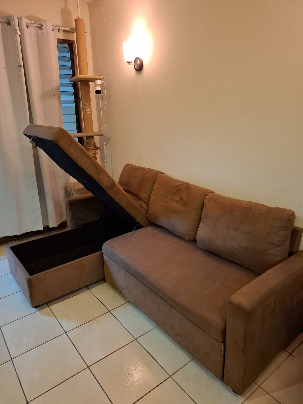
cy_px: 202
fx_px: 268
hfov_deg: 58.9
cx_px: 152
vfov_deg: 73.9
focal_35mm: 23
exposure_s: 1/30
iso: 320
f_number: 1.8
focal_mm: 5.54
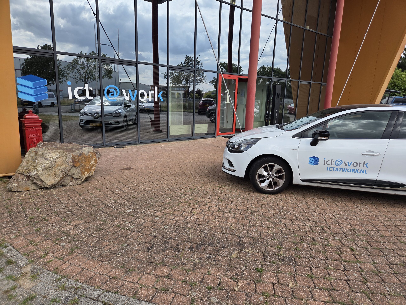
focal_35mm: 23
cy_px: 152
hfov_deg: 73.9
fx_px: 270
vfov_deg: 58.9
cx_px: 203
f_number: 1.8
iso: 80
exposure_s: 1/2657
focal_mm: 5.4
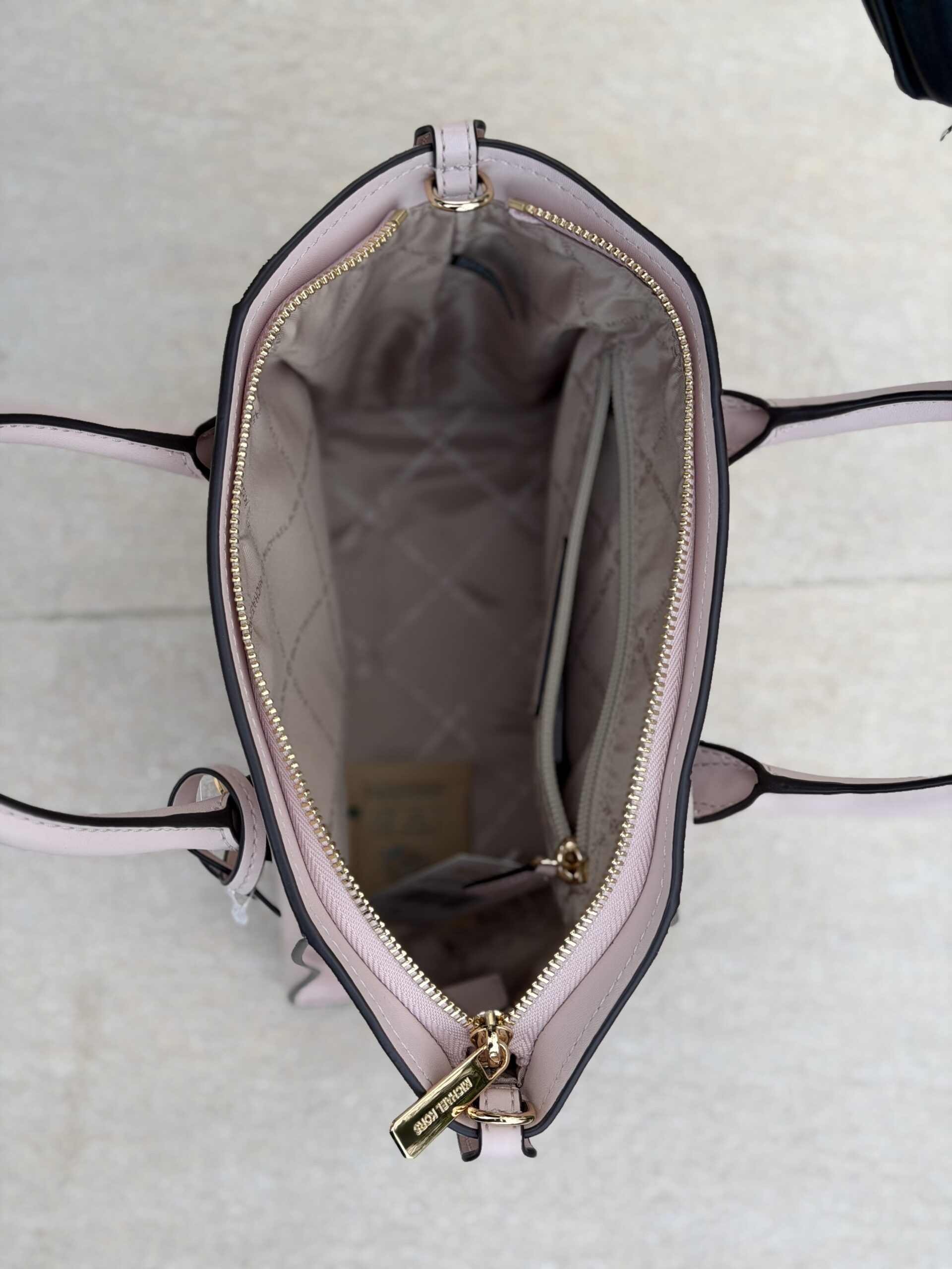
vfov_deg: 39.7
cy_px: 634
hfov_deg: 30.3
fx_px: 1760
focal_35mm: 48
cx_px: 476
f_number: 1.78
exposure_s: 1/425
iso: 64
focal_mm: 6.76
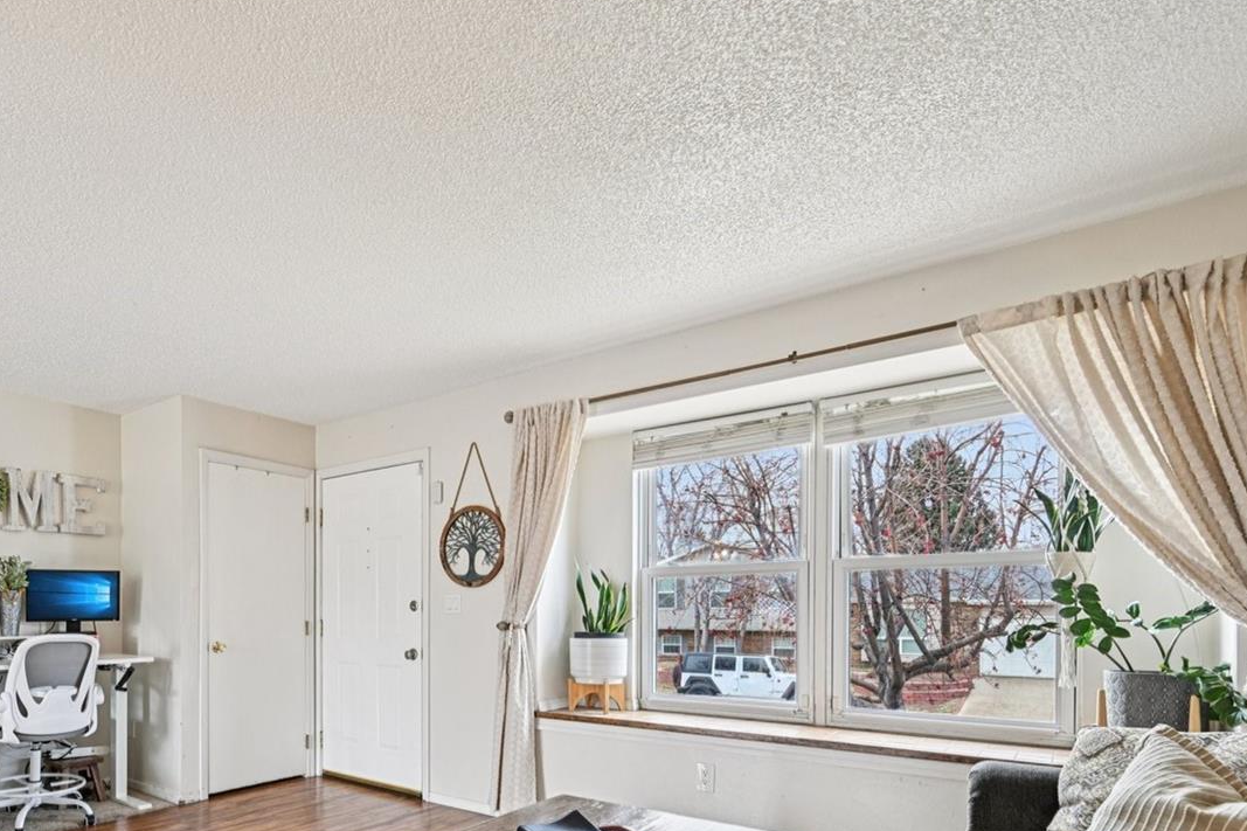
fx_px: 727
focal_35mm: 21
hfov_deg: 78.3
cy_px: 607
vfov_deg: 57.0
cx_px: 404
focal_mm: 14
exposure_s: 1/15
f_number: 8
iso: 360
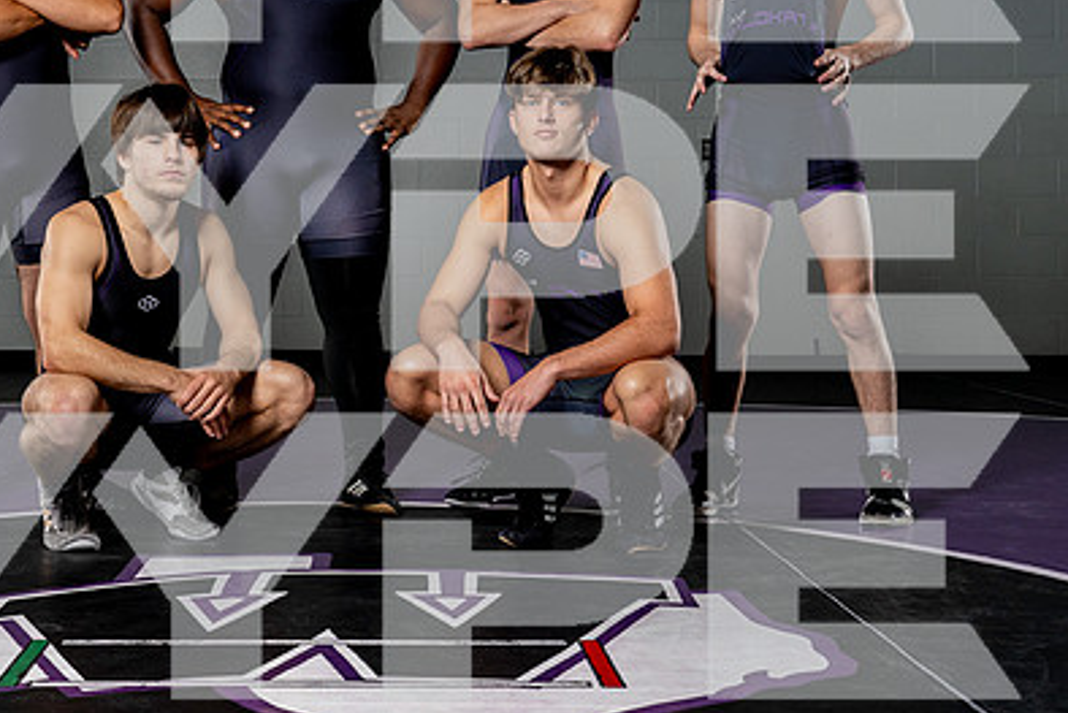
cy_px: 229
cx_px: 339
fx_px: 1810
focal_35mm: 61
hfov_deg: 32.5
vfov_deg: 22.2
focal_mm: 41
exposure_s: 1/250
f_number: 8
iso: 400
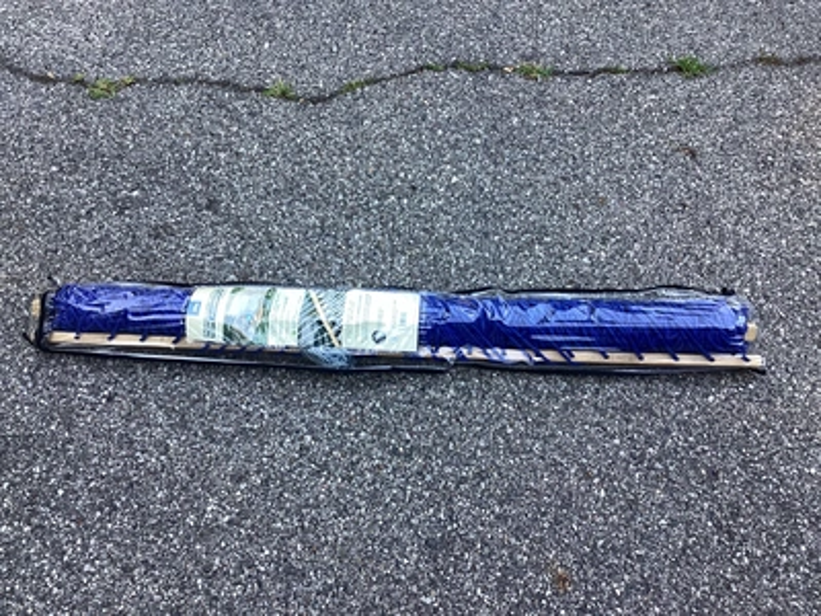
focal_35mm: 31
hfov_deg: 58.4
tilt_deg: -61.6
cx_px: 410
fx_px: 735
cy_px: 308
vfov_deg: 45.4
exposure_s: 1/120
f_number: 2.4
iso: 80
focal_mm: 3.3
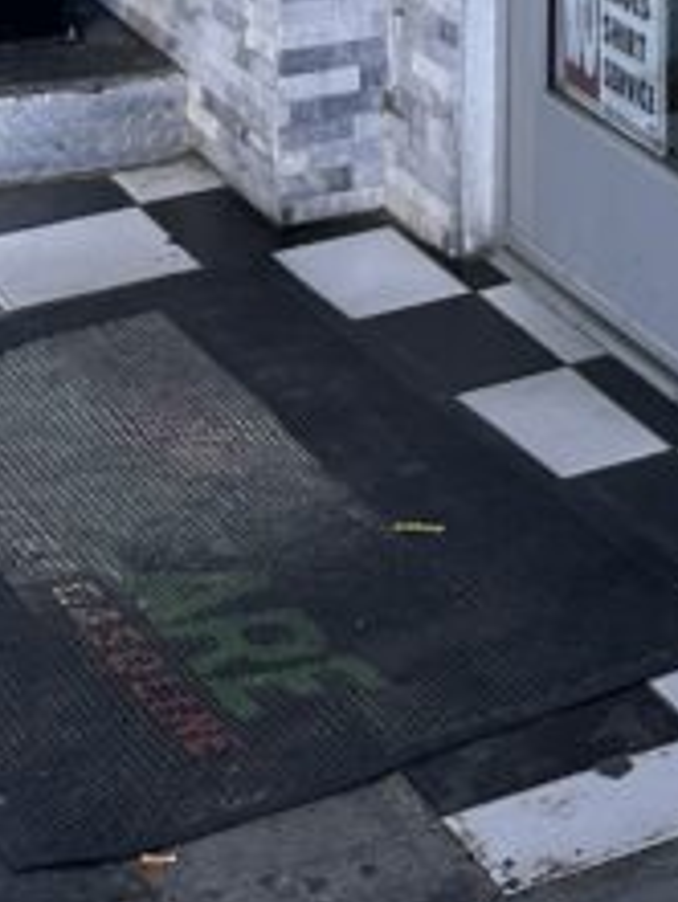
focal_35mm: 111
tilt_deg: +6.4
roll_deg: -0.2
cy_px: -1122
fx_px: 2896
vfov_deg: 13.8
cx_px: 707
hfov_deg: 13.1
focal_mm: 6.86
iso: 80
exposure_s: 1/1374
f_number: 1.78
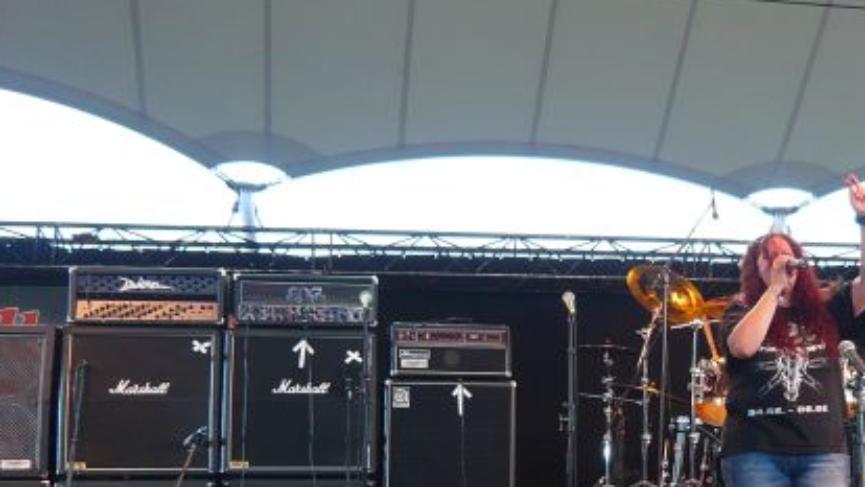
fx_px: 1353
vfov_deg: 20.3
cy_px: 318
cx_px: 756
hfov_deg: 33.8
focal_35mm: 59
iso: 100
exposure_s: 1/50
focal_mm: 4.6
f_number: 2.8
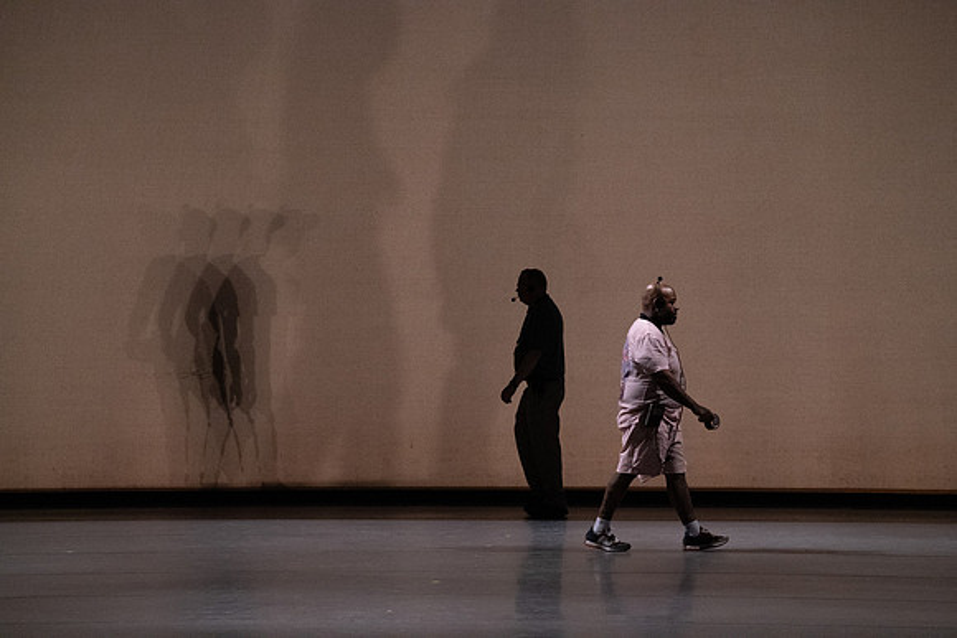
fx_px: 4839
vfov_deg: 7.5
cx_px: 478
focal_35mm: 182
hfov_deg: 11.3
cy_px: 319
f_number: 6.3
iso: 12800
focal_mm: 182
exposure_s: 1/500
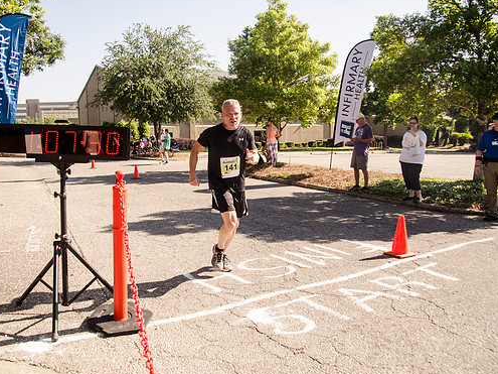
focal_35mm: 27
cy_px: 186
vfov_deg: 51.3
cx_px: 229
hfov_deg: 65.2
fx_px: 388
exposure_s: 1/1600
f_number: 5
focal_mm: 16
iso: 640
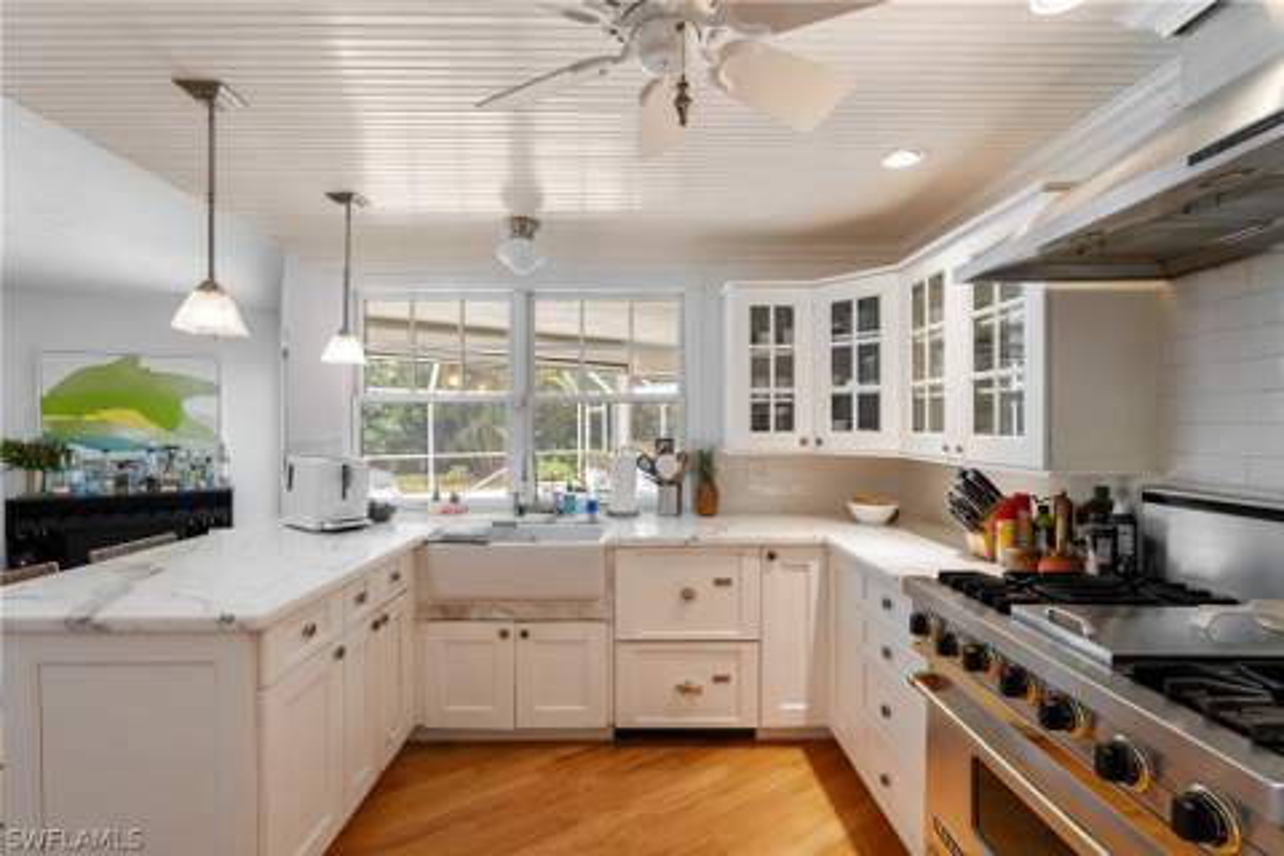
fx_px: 571
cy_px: 428
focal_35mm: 16
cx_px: 642
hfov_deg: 96.7
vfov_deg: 73.7
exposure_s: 1/30
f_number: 9
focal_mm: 16
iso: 1600
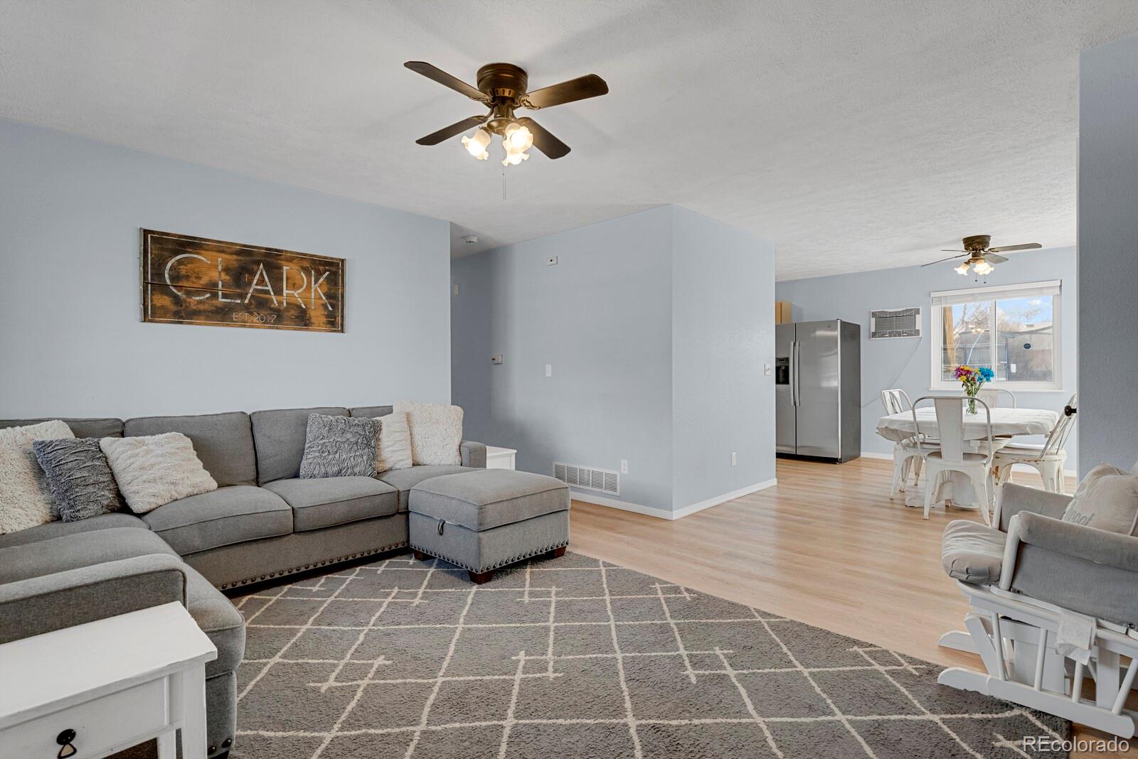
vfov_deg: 70.5
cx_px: 569
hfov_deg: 93.3
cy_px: 380
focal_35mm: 17
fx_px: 538
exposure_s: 1/20
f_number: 8
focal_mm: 17
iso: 6400
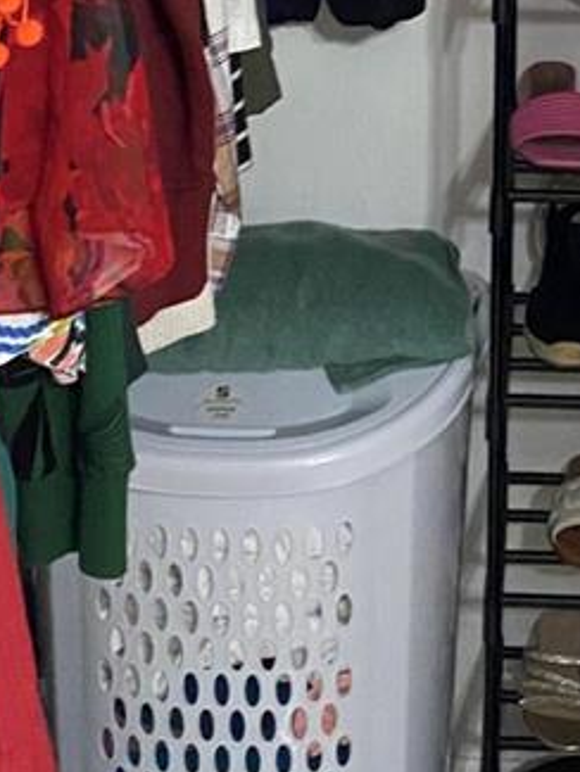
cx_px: 509
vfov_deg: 19.2
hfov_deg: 15.3
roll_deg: -0.3
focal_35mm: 96
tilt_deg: -8.3
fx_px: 2143
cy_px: -176
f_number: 1.8
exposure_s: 1/60
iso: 500
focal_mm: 4.25
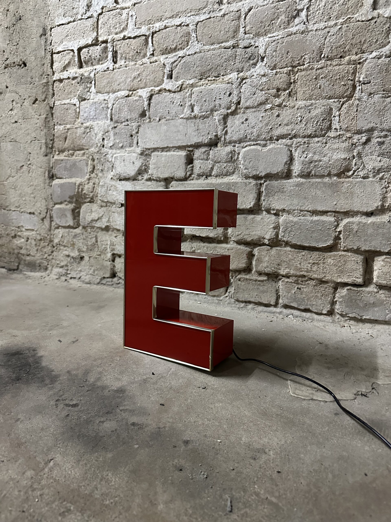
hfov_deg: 56.8
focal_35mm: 24
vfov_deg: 71.6
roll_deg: -1.0
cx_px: 196
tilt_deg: -8.7
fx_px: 361
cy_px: 261
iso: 1000
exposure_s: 1/33
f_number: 1.78
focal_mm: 6.86
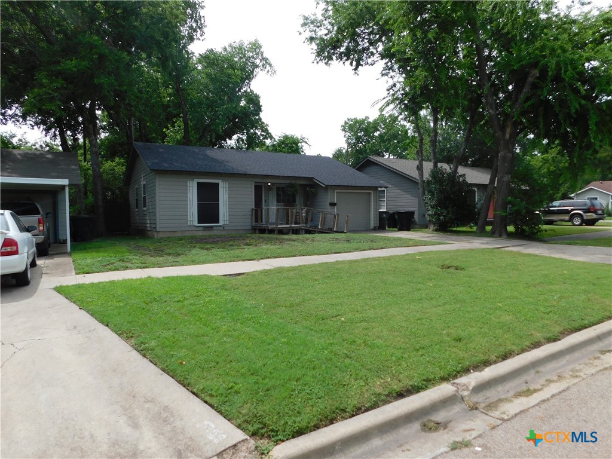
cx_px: 306
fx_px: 407
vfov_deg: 58.9
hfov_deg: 73.9
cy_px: 230
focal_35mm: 23
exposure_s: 1/1250
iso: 125
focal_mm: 4
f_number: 3
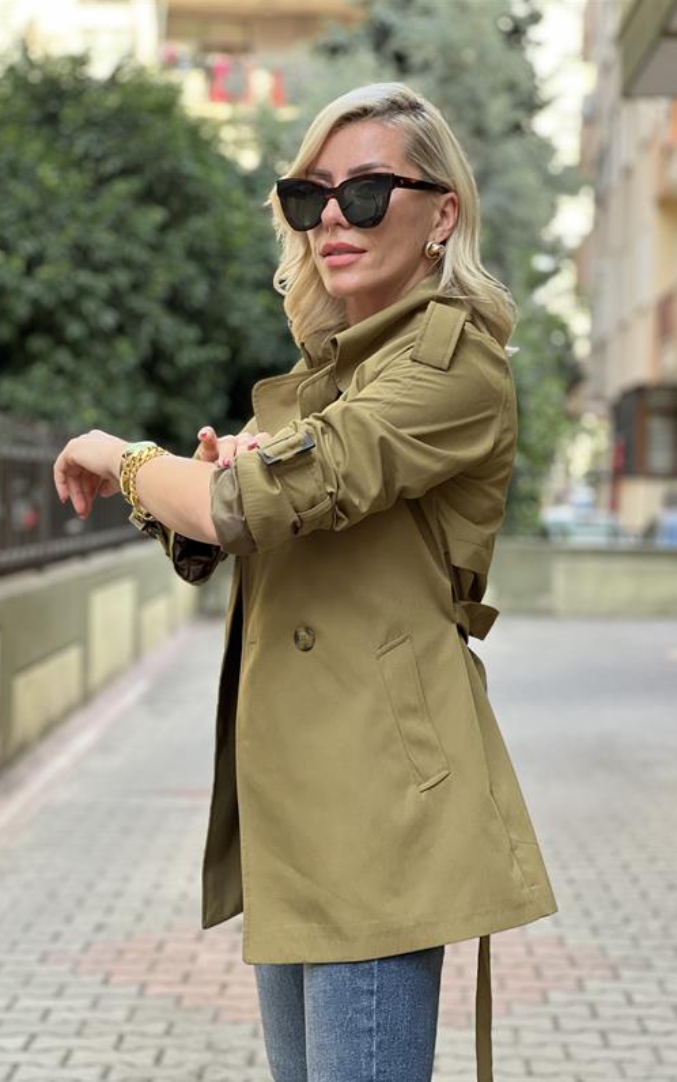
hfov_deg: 15.9
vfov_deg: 25.2
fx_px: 2419
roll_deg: -1.8
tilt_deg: -0.1
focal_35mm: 82
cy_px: 542
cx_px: 311
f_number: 2.8
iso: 80
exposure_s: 1/121
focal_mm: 9
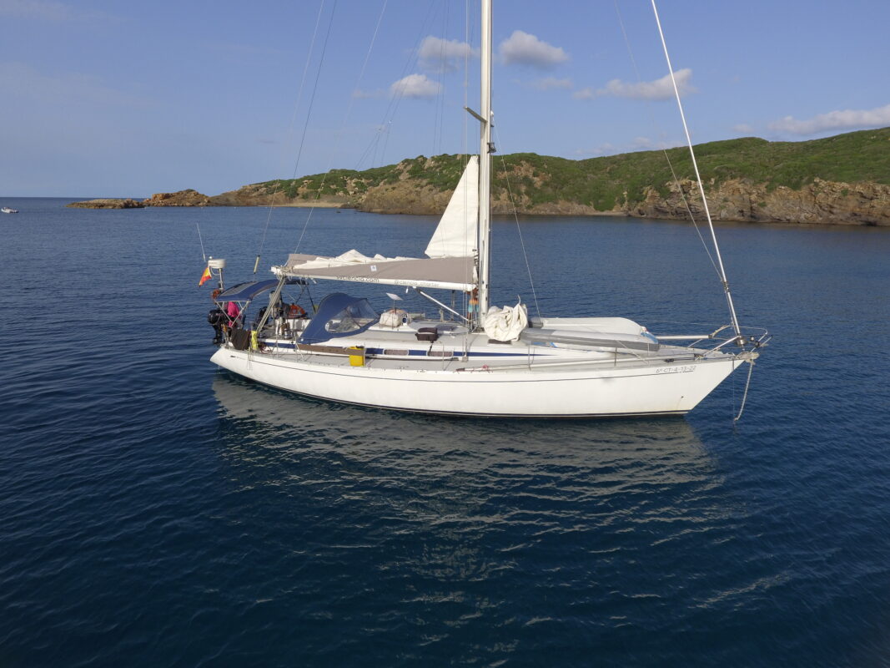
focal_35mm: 20
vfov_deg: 66.0
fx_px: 514
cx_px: 445
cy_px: 334
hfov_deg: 81.8
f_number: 2.8
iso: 100
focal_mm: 3.61
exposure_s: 1/1300
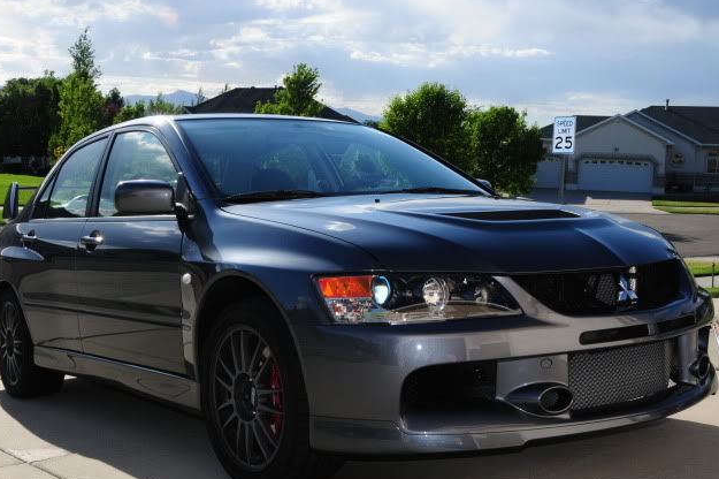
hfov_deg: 42.8
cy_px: 229
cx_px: 353
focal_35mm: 46
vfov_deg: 29.2
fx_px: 918
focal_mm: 24
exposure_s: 1/250
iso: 500
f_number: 18
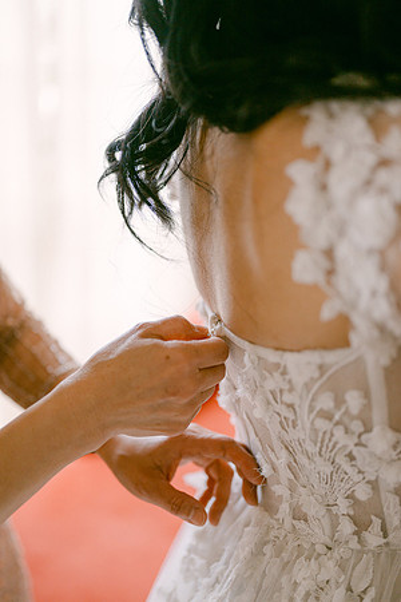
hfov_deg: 27.0
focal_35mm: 50
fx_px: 835
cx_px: 200
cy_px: 301
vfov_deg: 39.6
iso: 400
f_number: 1.8
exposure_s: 1/500
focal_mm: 50
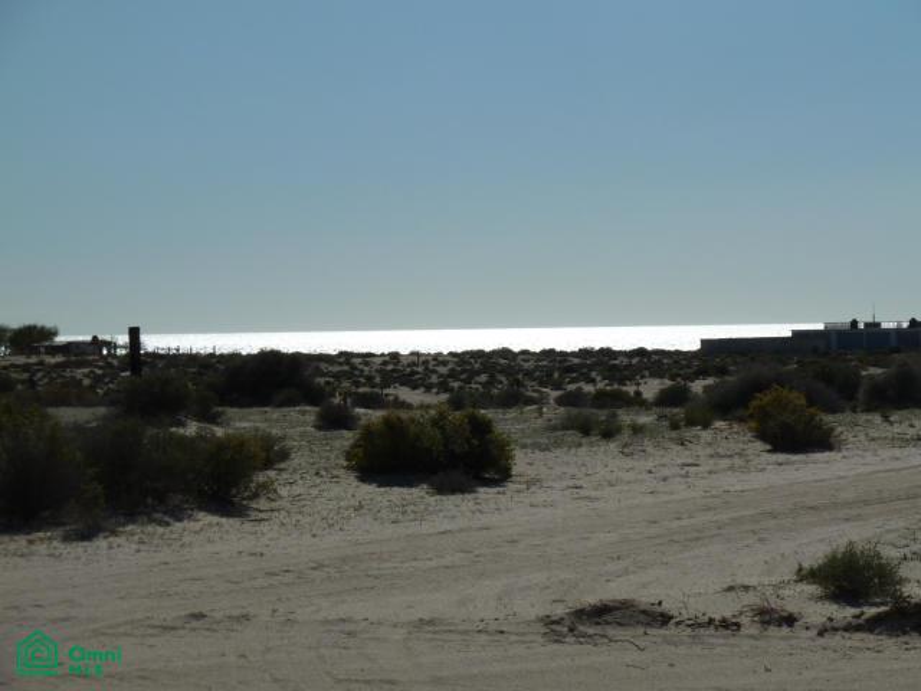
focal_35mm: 128
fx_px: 3406
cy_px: 346
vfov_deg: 11.6
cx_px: 460
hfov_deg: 15.4
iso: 80
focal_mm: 21
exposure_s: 1/1300
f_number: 6.3
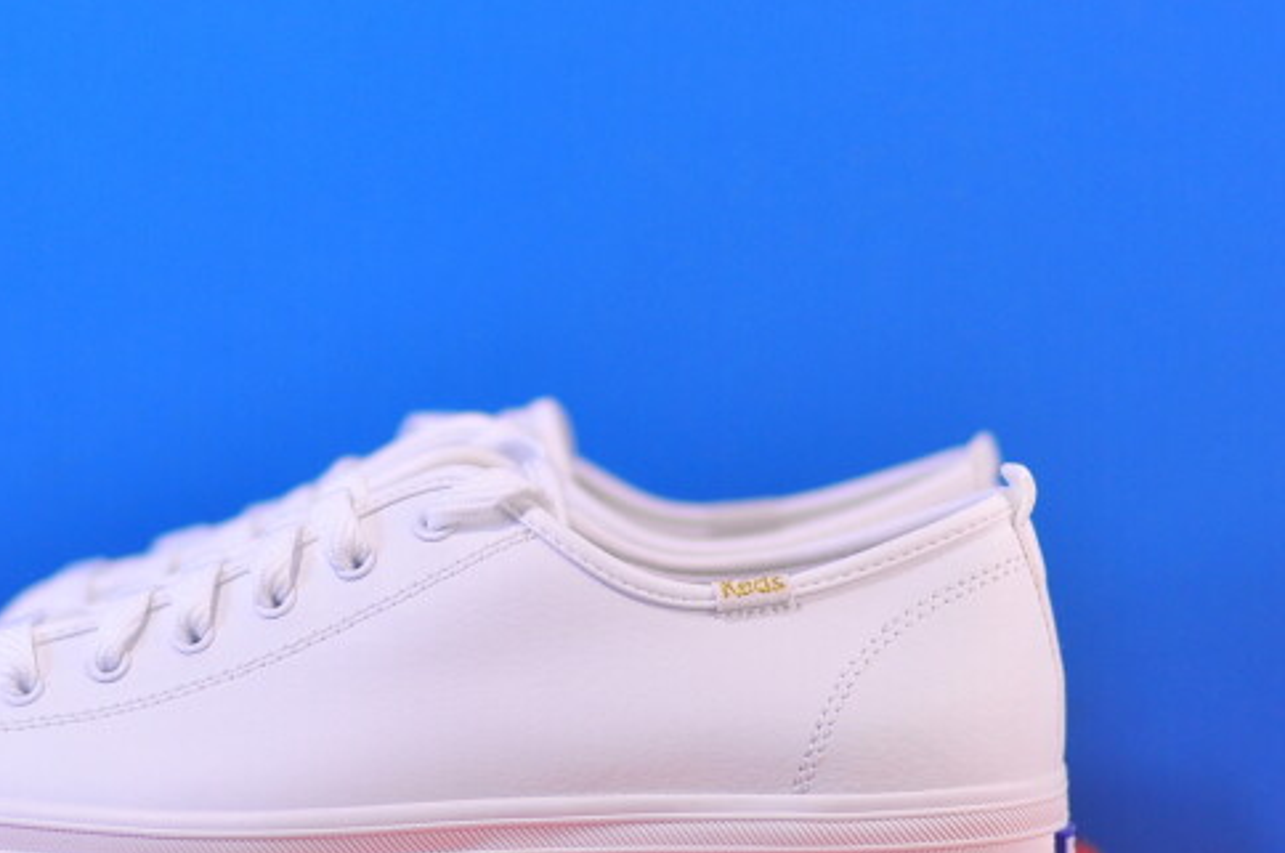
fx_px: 4419
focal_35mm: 124
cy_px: 461
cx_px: 393
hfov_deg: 16.5
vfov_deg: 11.0
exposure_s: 1/320
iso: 250
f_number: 2.2
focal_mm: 50
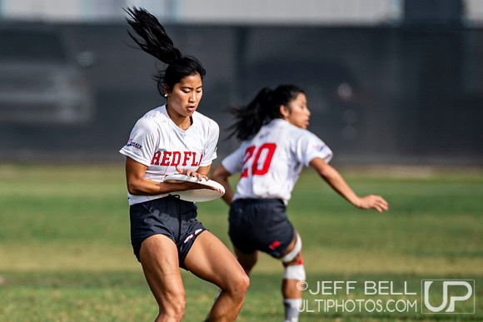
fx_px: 10789
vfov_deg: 1.7
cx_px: 115
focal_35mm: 804
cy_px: 240
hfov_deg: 2.6
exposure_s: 1/1250
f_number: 3.2
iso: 100
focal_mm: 300
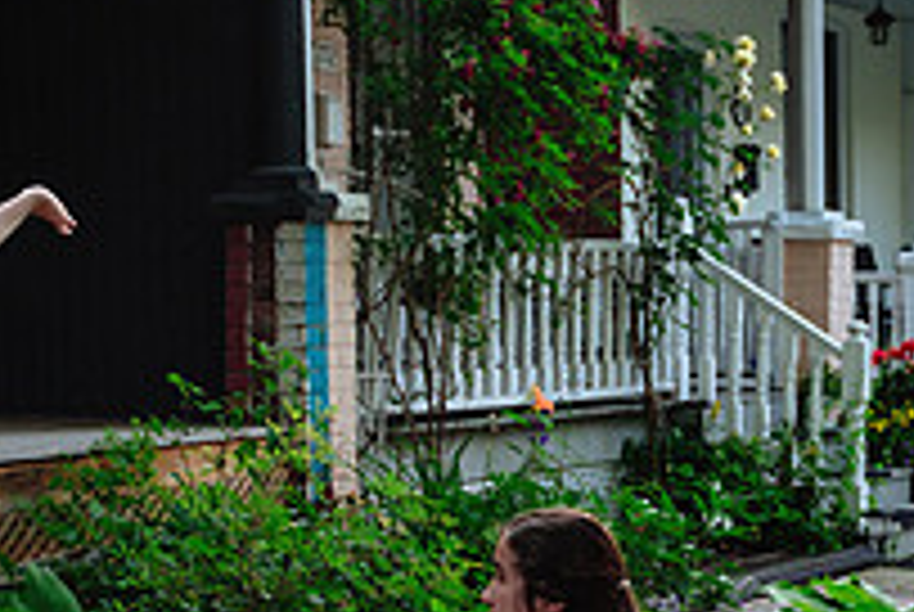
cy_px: 515
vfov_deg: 14.3
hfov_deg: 21.4
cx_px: 545
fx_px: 2415
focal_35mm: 95
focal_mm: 22.3
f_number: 1.8
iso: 500
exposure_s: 1/500
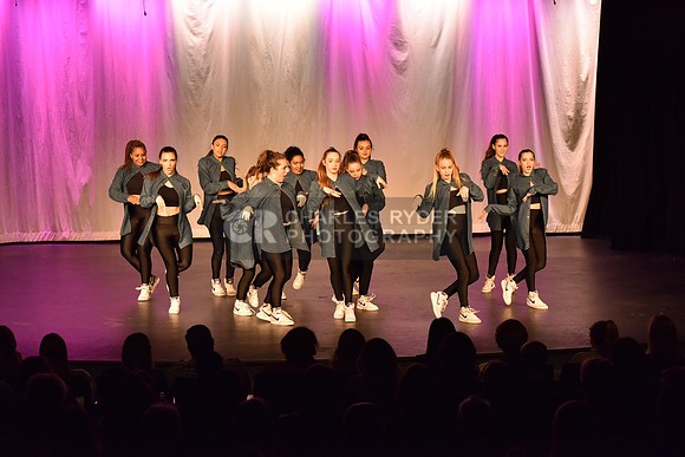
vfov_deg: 14.9
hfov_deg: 22.1
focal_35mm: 92
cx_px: 342
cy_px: 228
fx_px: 1751
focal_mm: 92
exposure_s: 1/250
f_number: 4
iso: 2000
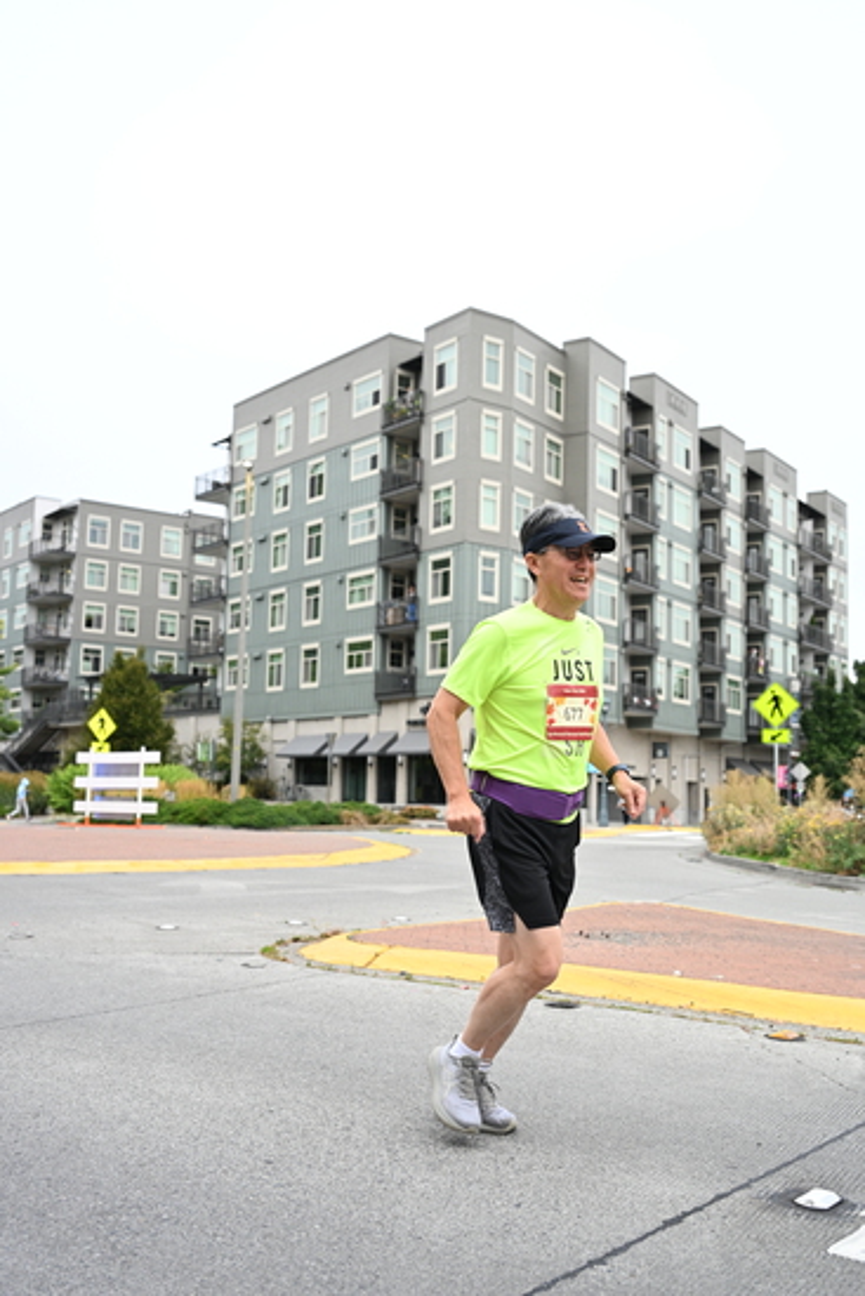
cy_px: 648
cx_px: 432
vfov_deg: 53.1
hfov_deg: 36.9
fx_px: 1297
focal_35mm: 36
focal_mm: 36
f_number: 4
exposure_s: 1/800
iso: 1600
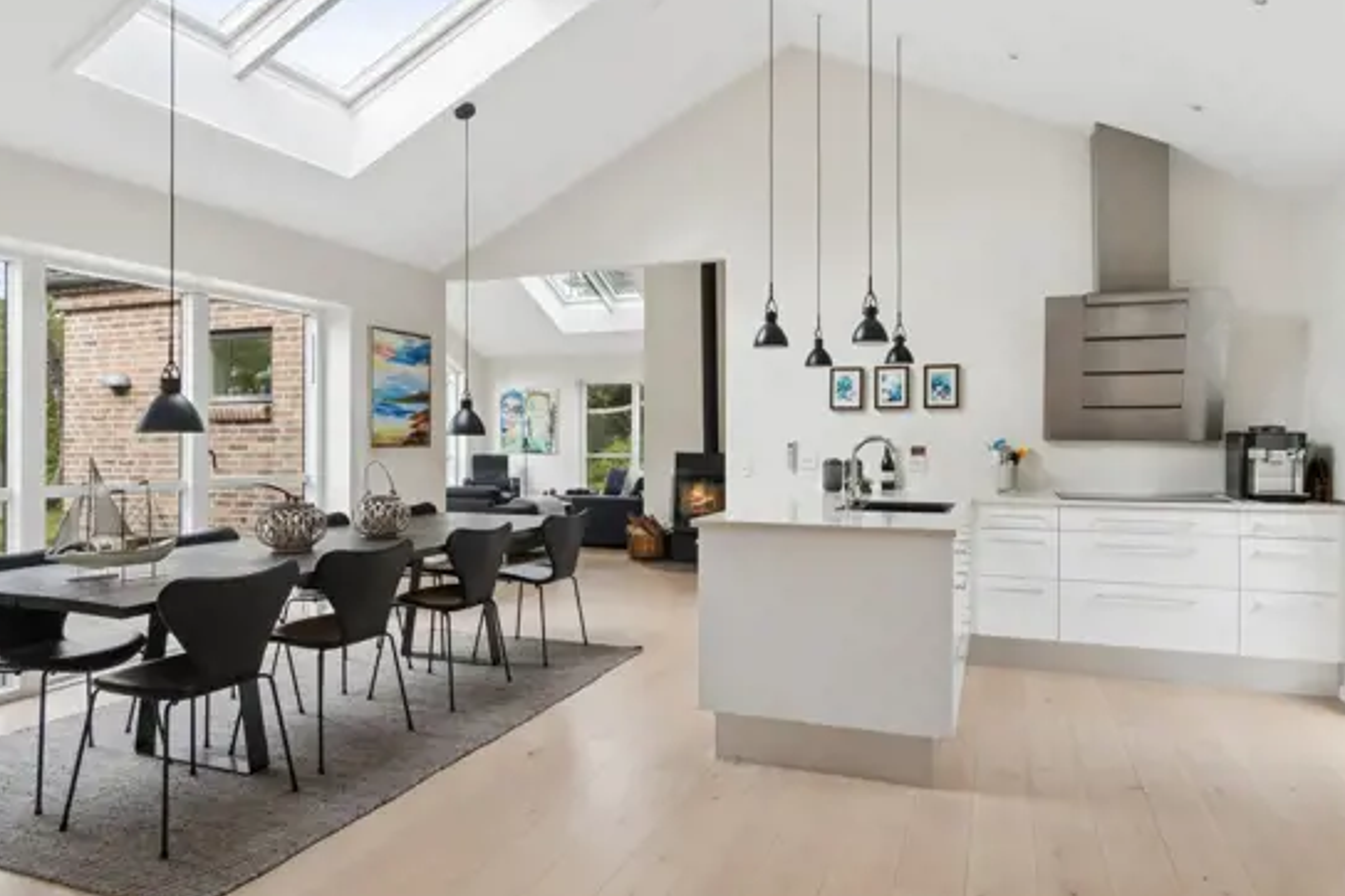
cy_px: 438
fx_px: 805
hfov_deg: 79.7
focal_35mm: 22
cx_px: 703
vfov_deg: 58.2
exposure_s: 1/40
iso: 200
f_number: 8
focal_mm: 13
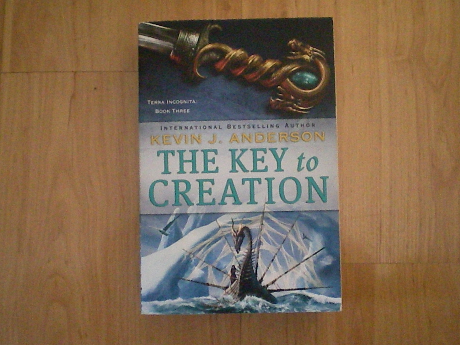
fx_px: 505
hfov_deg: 49.0
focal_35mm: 38
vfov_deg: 37.7
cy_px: 172
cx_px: 230
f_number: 3.1
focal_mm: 6.3
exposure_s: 1/100
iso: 1638
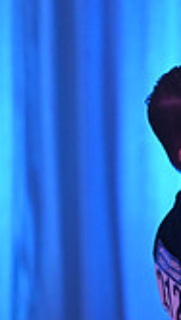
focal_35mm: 493
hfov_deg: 2.5
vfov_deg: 4.3
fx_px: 4185
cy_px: 505
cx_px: 269
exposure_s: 1/320
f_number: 5
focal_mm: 135
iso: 3200
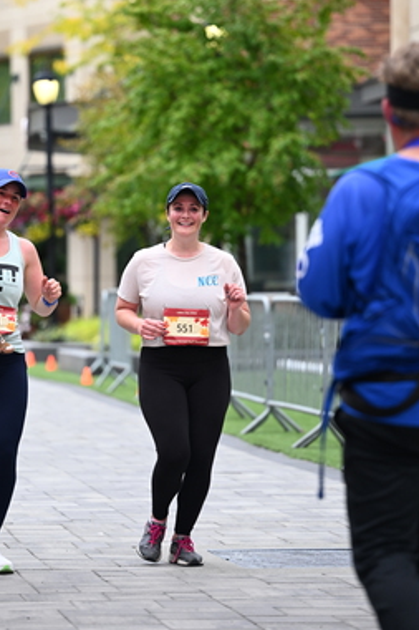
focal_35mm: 181
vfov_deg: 11.4
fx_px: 3163
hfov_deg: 7.6
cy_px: 242
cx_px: 133
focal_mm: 125
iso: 640
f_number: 2.8
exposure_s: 1/1600
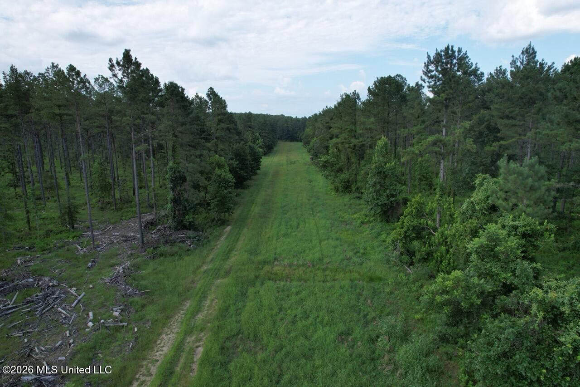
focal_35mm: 22
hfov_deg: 78.6
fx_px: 354
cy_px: 194
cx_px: 290
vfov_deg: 57.2
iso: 110
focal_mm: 8.4
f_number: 2.8
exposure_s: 1/1250
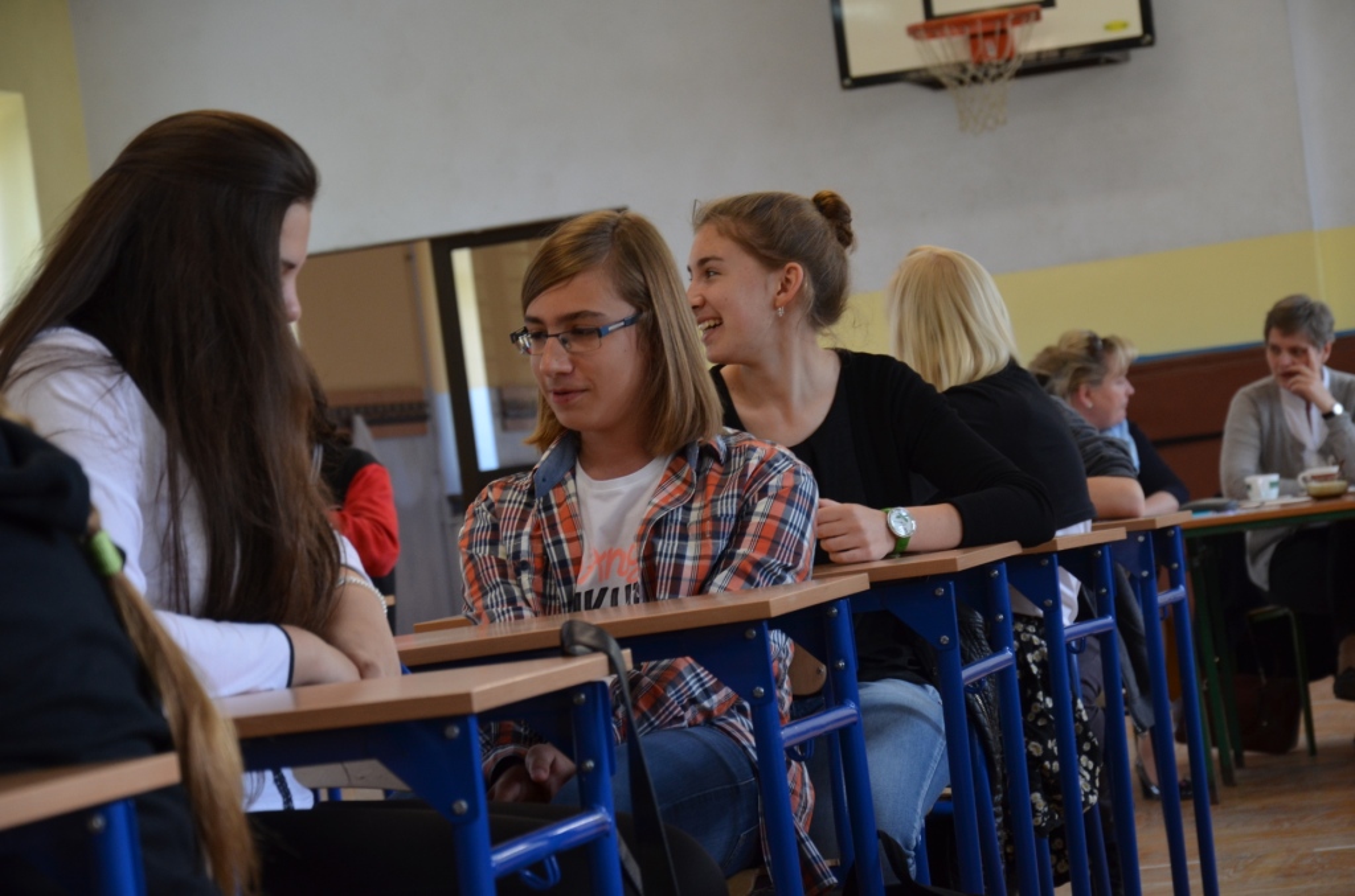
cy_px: 448
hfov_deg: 18.2
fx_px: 4225
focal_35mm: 112
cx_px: 678
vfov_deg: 12.1
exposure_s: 1/60
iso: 640
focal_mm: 75
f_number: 5.3
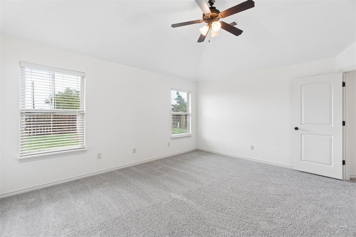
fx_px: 148
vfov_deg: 77.3
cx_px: 178
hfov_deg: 100.4
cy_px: 118
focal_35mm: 15
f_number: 6.3
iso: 200
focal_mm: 10
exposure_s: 1/13
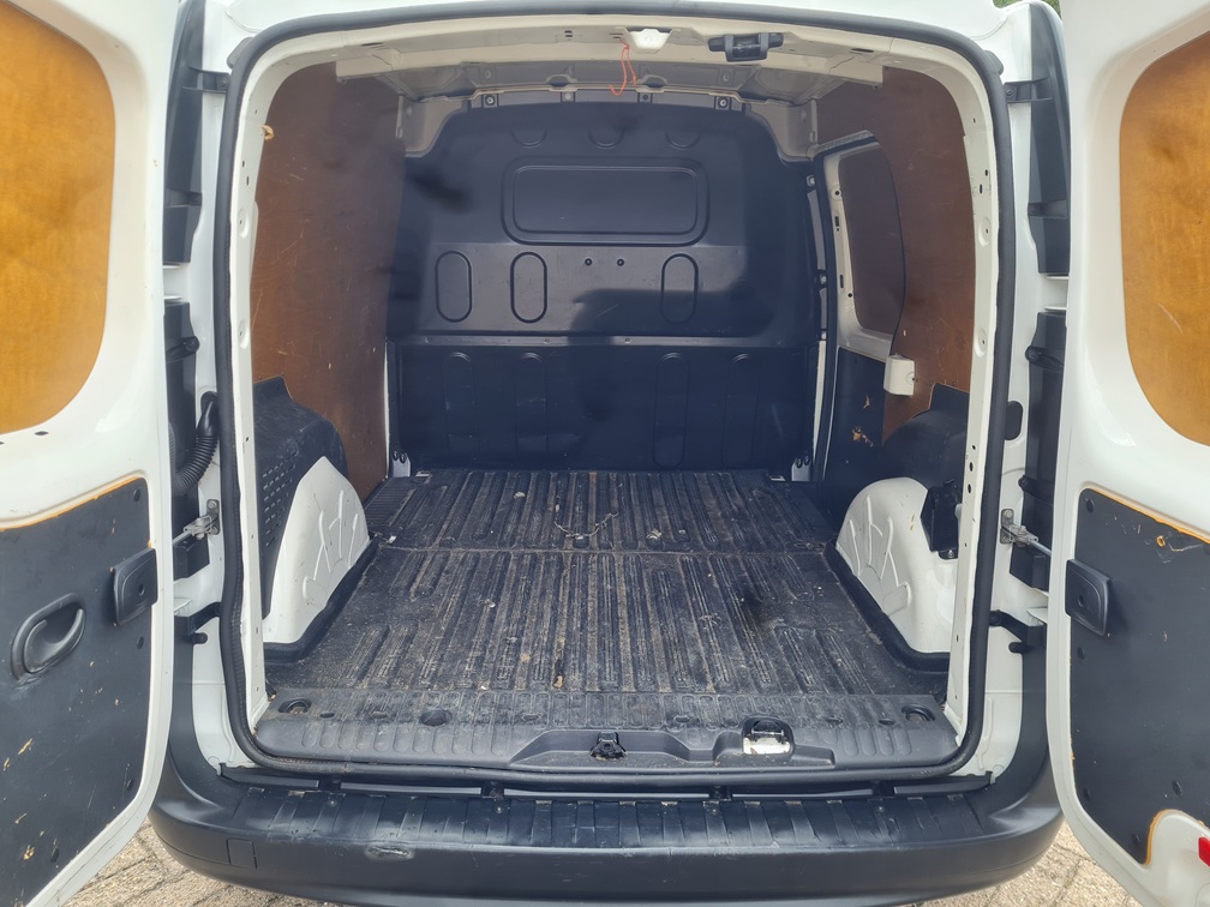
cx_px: 605
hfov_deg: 67.3
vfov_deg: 53.1
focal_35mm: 26
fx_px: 909
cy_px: 454
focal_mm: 5.4
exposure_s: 1/289
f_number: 1.8
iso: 50
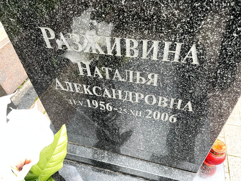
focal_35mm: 26
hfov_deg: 67.3
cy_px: 90
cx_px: 120
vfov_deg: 53.1
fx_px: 181
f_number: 1.6
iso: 125
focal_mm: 4.2
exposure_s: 1/121
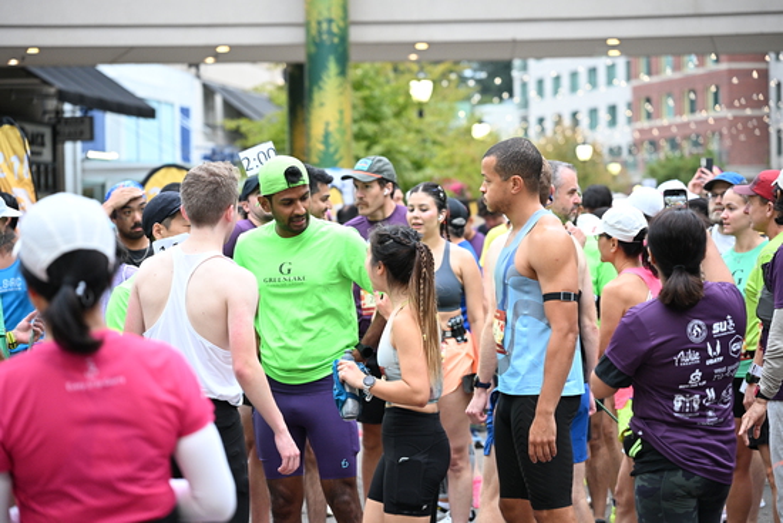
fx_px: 2611
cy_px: 262
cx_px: 392
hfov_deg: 17.1
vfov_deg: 11.4
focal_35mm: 120
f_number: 4
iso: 2000
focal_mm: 120
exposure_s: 1/320
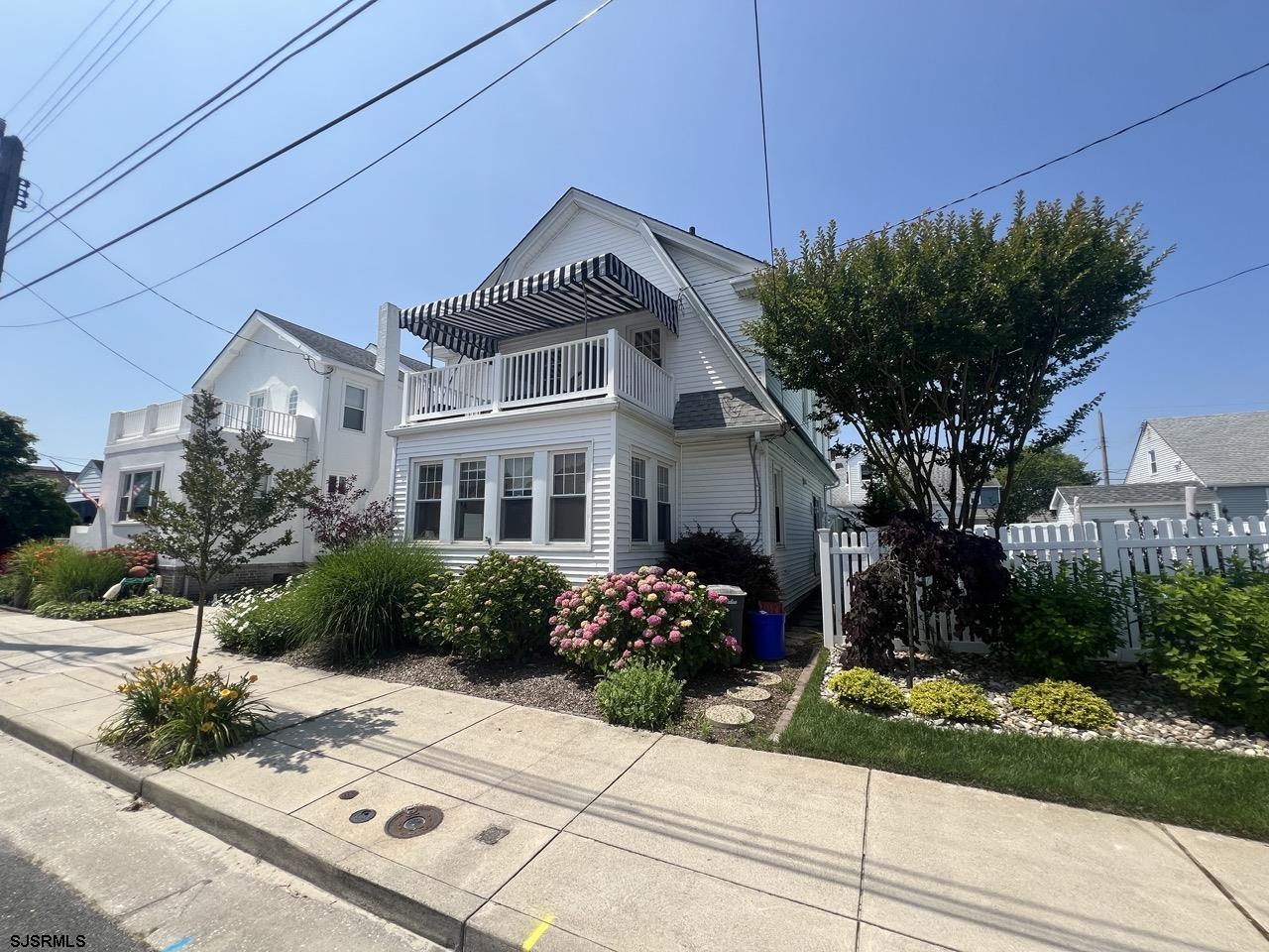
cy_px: 476
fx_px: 477
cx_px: 634
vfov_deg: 89.9
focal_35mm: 13
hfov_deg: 106.2
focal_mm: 1.57
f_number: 1.8
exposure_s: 1/1429
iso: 32
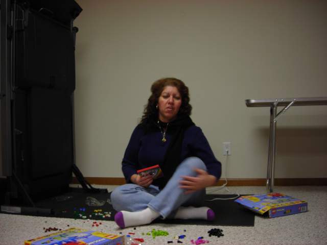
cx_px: 164
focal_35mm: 38
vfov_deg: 37.7
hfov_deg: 49.0
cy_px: 122
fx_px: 359
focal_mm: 6.3
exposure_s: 1/6.8
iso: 50
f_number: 3.2
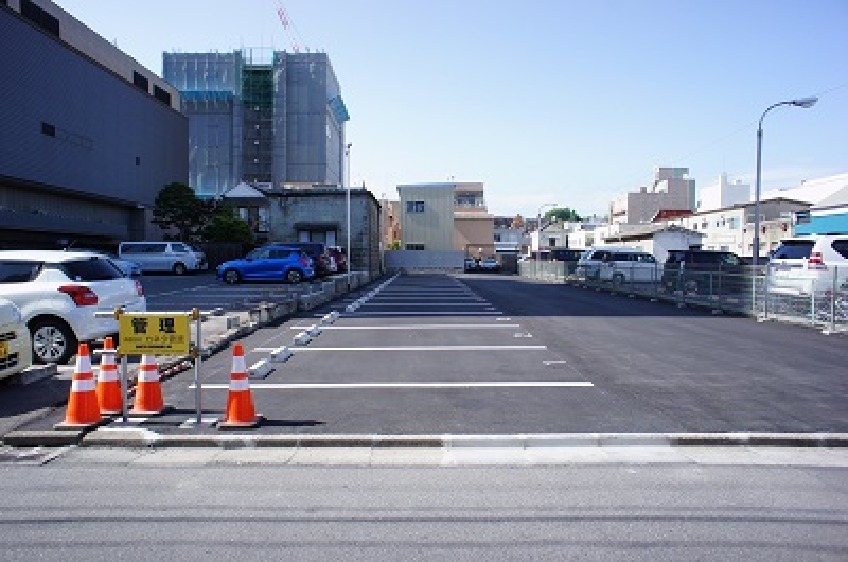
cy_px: 281
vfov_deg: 52.9
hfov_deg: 73.8
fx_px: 564
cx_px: 424
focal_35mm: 24
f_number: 6.3
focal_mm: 16
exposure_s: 1/320
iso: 200
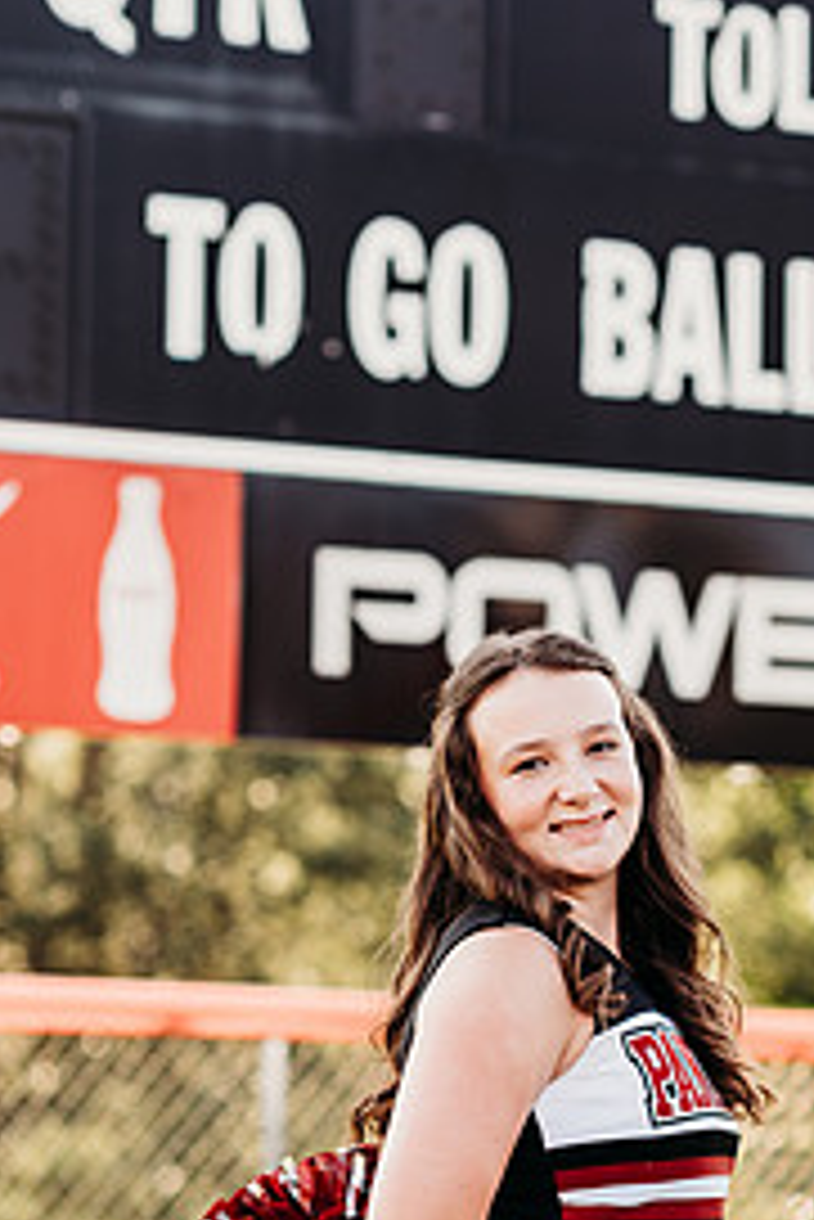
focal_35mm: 141
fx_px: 4776
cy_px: 936
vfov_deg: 14.5
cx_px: 522
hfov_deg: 9.7
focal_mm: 85
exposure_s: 1/640
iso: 200
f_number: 2.8
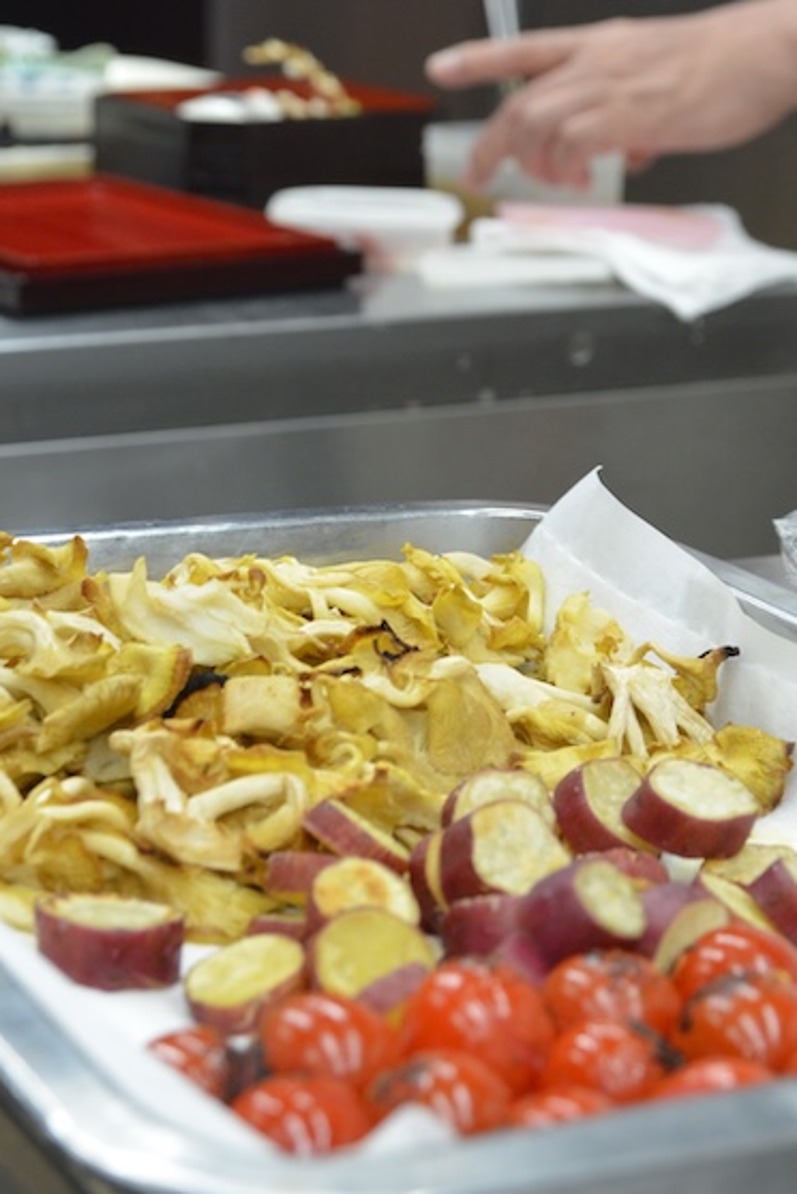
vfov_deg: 21.9
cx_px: 533
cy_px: 298
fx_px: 3051
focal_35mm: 92
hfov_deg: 14.9
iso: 3200
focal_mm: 60
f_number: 8
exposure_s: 1/125
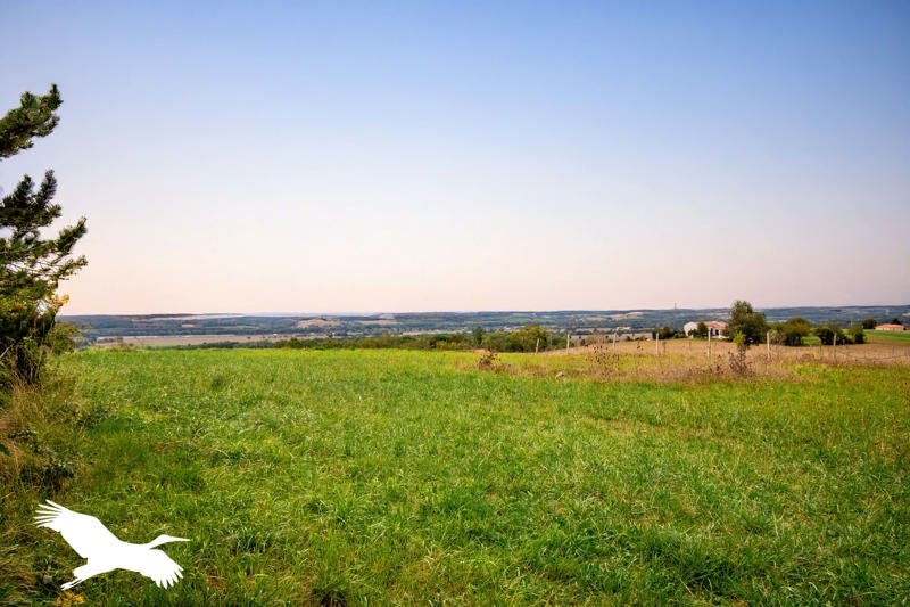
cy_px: 304
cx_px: 455
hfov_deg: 61.9
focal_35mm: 30
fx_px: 758
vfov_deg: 43.6
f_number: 5.6
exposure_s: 1/1000
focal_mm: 20
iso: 200
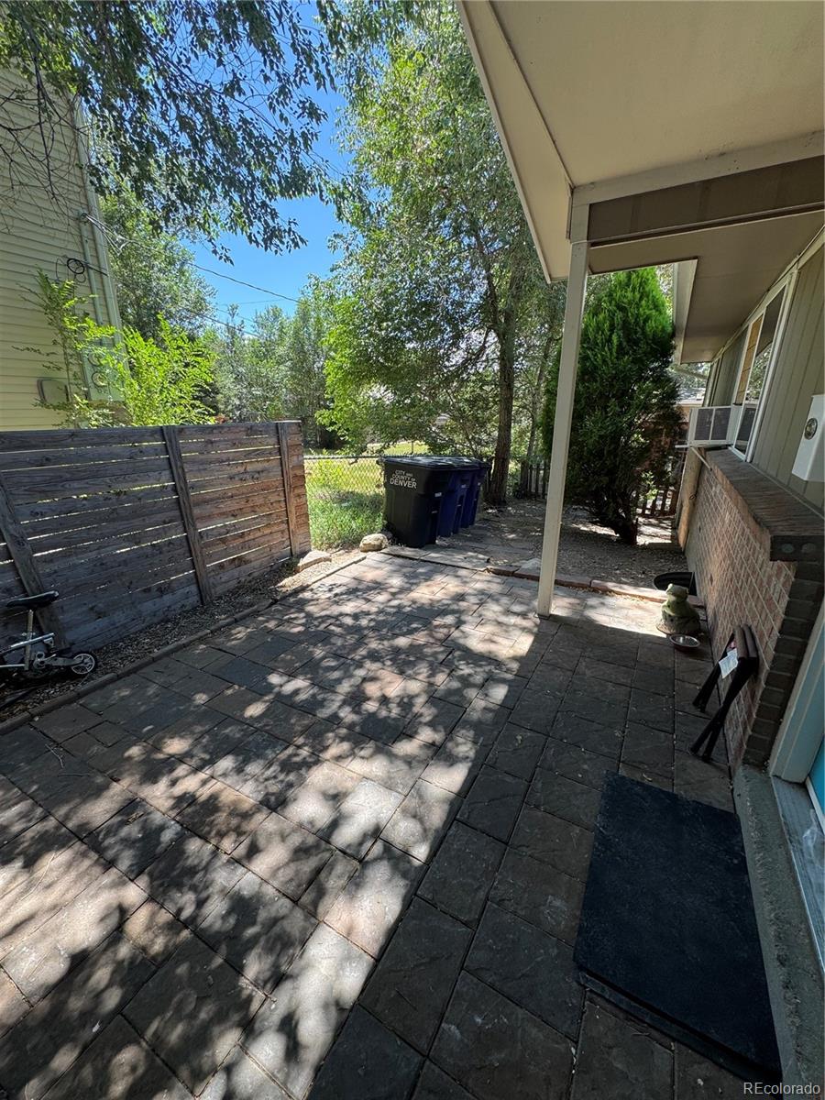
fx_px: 445
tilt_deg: -16.9
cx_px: 412
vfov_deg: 102.1
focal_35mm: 14
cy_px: 550
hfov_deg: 85.7
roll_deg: +0.0
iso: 40
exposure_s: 1/218
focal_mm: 2.22
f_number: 2.2
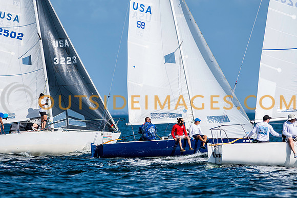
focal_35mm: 450
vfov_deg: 3.1
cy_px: 99
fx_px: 3713
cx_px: 148
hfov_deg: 4.6
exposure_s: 1/4000
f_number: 5
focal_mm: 300
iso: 200
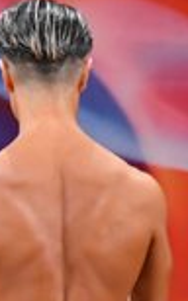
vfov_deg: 1.7
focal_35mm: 1232
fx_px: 10119
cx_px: 40
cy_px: 418
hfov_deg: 1.1
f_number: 5.6
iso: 3200
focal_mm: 160
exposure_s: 1/400
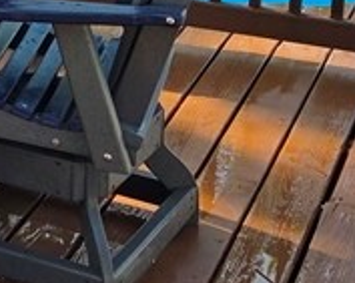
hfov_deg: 13.6
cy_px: -159
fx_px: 1364
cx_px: -235
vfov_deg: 11.3
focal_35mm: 130
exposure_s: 1/2066
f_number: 1.8
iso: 80
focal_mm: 5.4
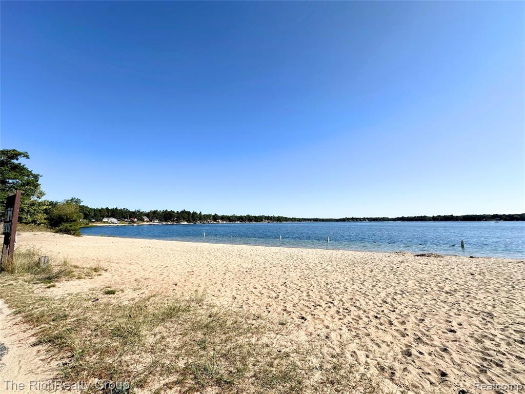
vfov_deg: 85.7
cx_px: 262
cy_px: 197
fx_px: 212
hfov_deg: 102.1
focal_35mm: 14
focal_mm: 2.22
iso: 50
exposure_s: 1/2817
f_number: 2.2
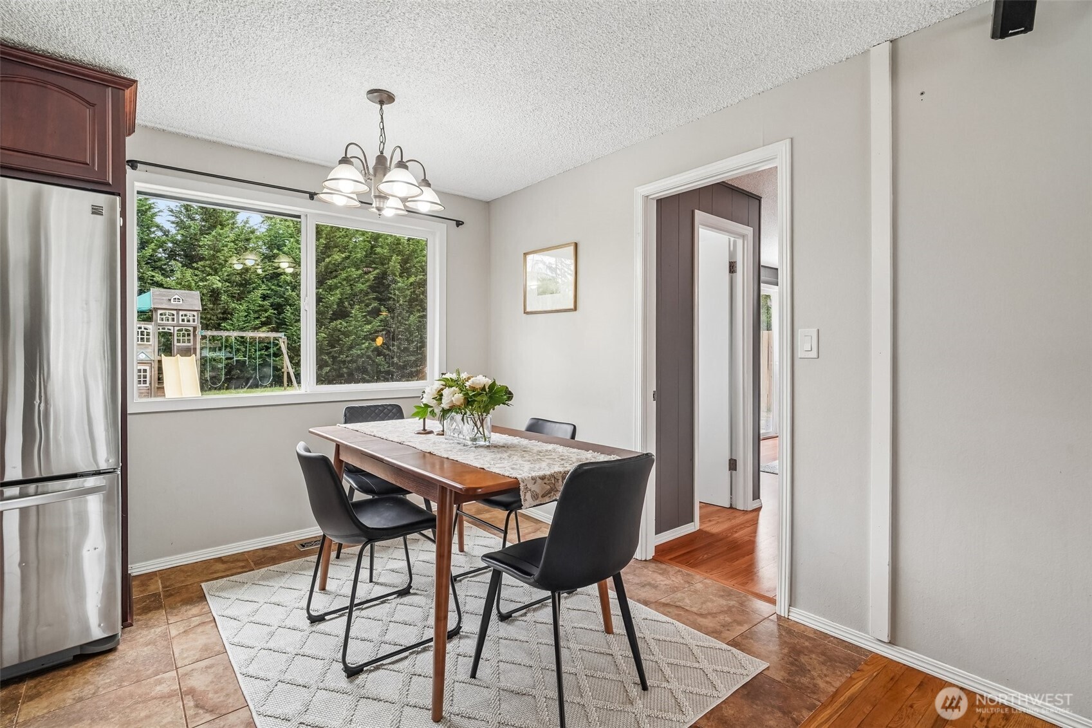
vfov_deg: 73.7
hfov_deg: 96.7
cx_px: 546
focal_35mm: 16
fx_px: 485
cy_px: 364
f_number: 8
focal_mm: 16
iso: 1600
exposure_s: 1/50
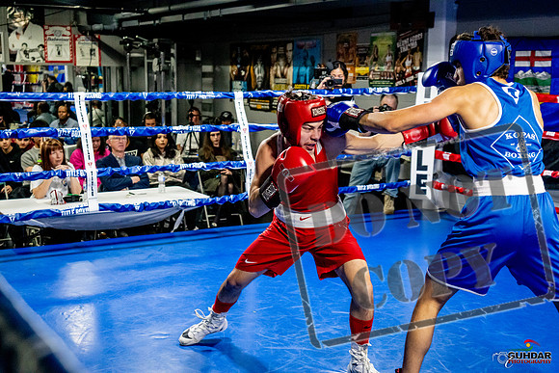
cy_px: 186
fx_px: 808
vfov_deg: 26.0
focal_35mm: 52
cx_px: 280
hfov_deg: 38.2
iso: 5000
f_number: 2.8
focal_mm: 35
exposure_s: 1/800
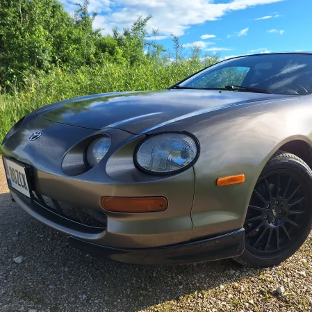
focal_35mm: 29
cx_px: 199
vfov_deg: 55.6
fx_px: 296
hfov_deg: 54.8
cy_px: 151
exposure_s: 1/2421
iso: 40
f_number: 1.8
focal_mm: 5.54
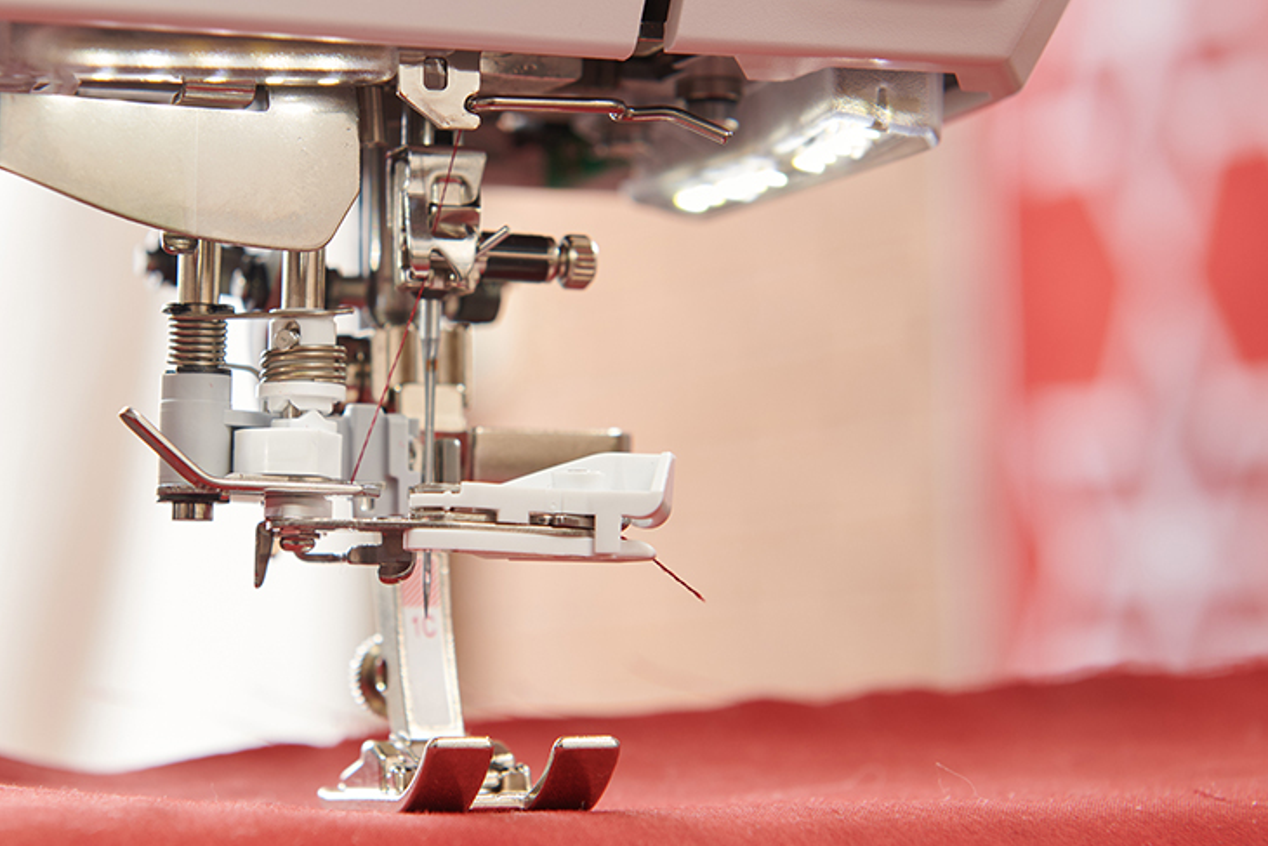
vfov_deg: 11.9
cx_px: 474
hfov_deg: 17.8
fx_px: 4051
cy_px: 375
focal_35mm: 115
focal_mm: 70
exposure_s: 1/50
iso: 200
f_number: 7.1
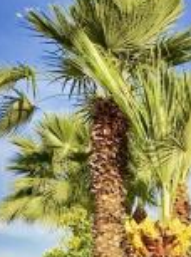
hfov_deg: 10.2
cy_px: 408
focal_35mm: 141
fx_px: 1042
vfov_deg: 13.1
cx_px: 256
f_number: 1.8
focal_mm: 3.99
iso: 20
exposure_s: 1/1953
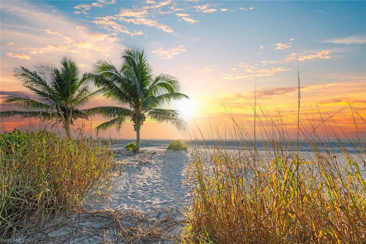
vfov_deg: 73.8
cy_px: 122
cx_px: 183
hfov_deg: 96.7
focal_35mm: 16
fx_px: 163
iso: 400
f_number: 11
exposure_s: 1/160
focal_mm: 16
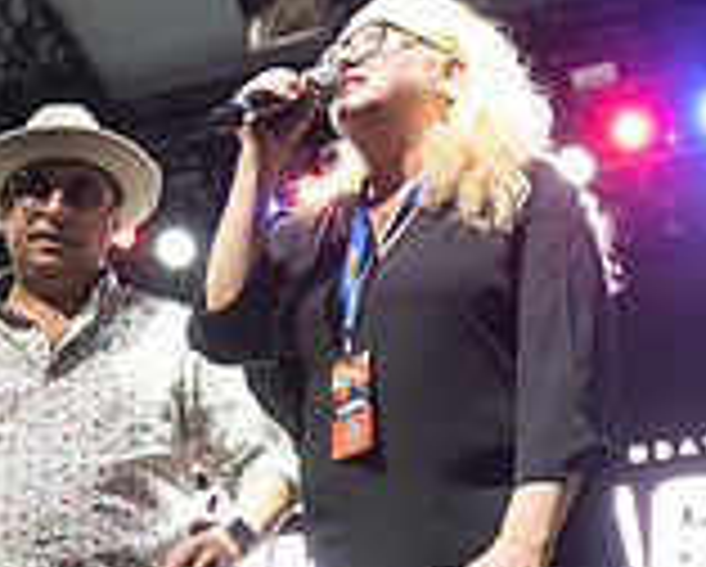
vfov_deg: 18.5
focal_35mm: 83
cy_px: 358
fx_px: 1736
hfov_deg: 23.0
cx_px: 288
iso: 3200
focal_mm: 24
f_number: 3.2
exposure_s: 1/400
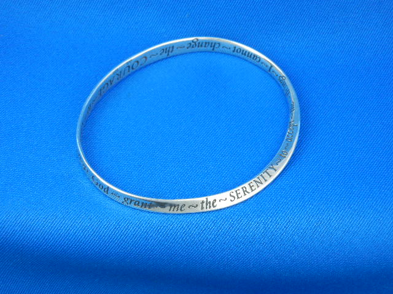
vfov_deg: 19.1
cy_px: 147
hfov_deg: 25.3
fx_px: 874
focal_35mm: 77
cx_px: 196
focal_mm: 13.9
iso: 200
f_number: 4.3
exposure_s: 1/7.5
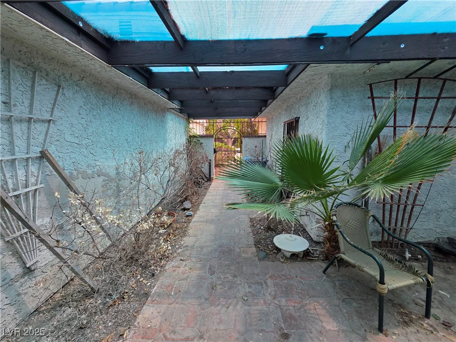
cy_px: 171
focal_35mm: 13
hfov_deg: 106.2
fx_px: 171
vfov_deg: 89.9
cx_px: 228
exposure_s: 1/2000
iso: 125
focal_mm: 2.2
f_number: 1.9
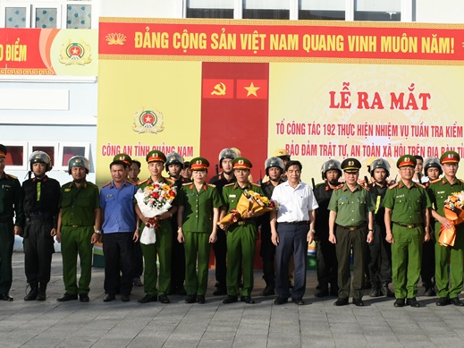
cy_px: 143
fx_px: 844
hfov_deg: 30.5
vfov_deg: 23.2
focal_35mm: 63
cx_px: 307
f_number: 9
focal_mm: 23
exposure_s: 1/320
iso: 200
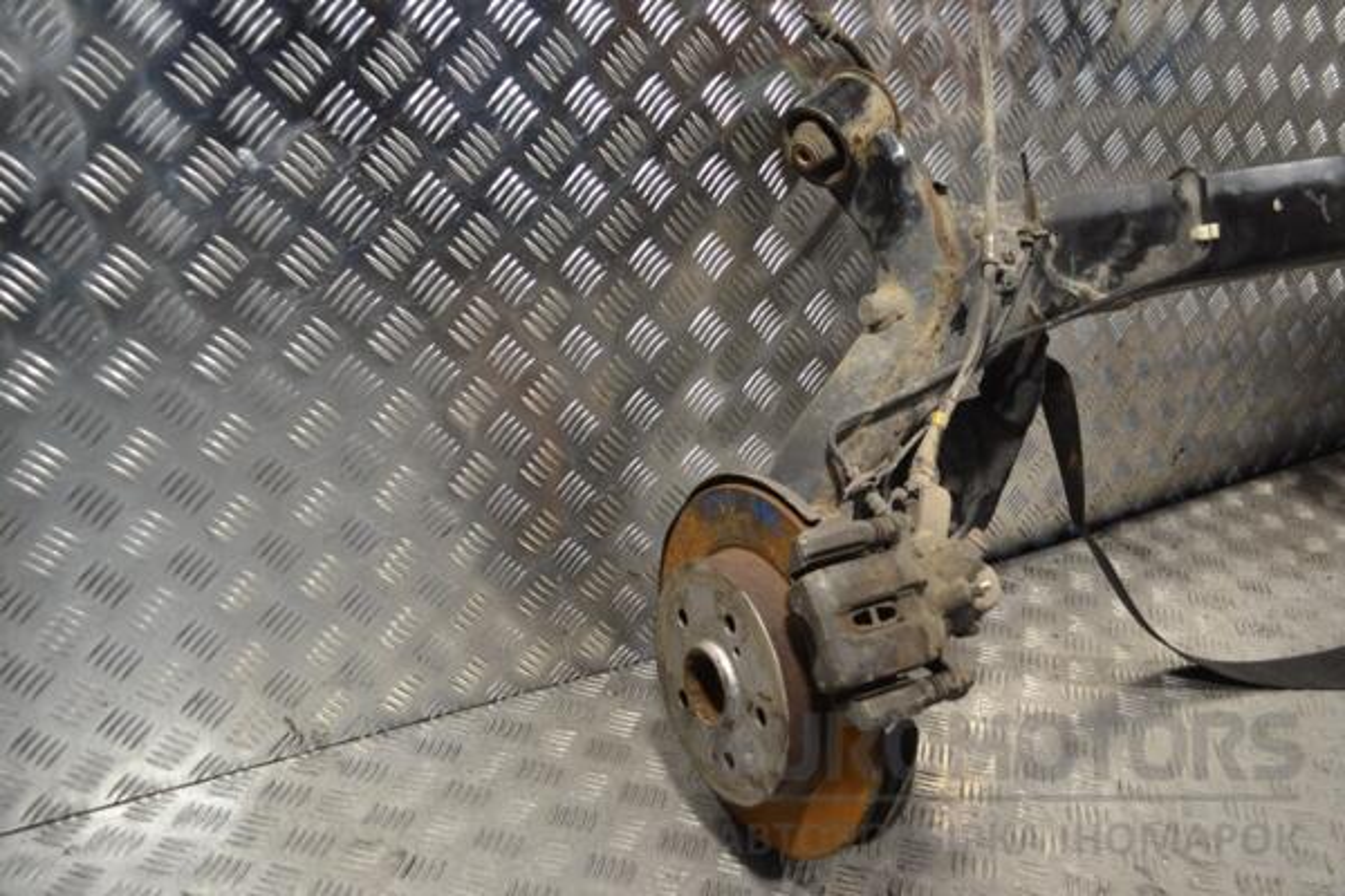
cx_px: 672
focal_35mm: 33
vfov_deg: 40.0
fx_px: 1233
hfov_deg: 57.2
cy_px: 448
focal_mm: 22
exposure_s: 1/100
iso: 400
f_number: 5.6
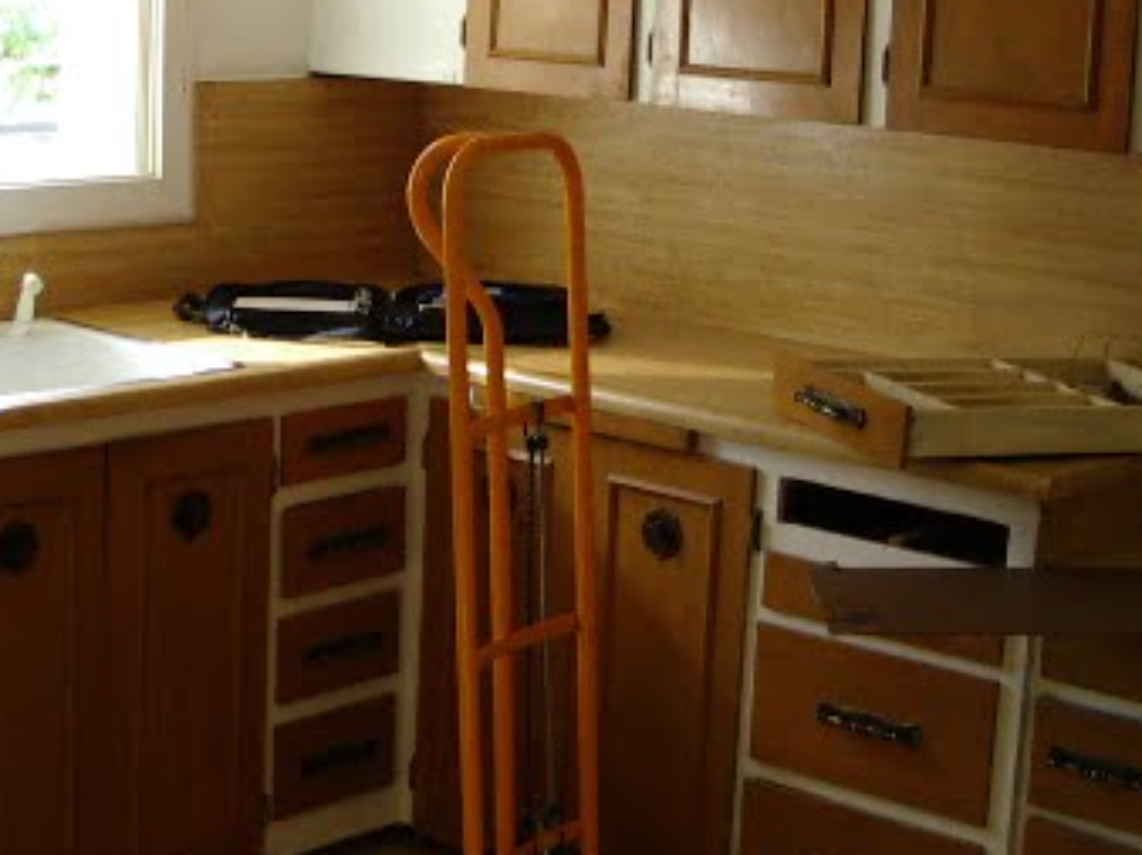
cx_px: 328
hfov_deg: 26.8
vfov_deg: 20.3
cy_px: 280
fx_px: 2374
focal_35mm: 72
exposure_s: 1/60
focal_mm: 5.8
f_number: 2.6
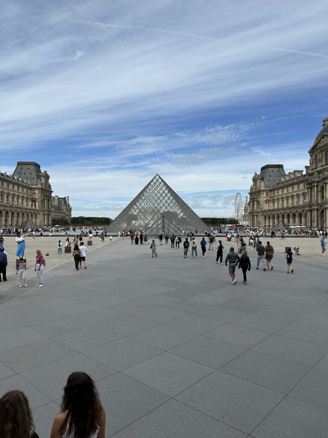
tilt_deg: +0.7
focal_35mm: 24
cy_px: 219
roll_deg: +0.6
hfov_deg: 56.8
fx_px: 303
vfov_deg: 71.6
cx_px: 164
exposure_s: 1/5525
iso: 80
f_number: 1.78
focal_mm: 6.86
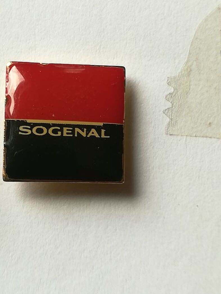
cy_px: 111
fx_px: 783
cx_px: 95
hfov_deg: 16.1
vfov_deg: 21.3
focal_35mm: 92
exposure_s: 1/30
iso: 80
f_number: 2.2
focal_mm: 3.83
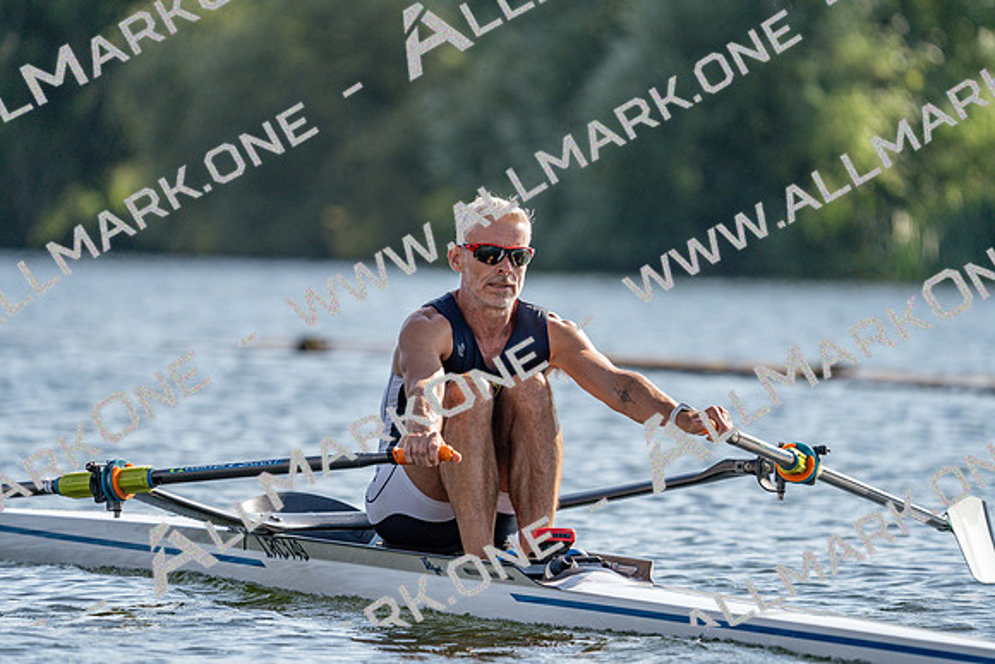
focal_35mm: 388
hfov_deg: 5.3
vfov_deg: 3.5
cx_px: 498
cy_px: 332
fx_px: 10726
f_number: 6.3
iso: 320
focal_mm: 388
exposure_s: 1/1600
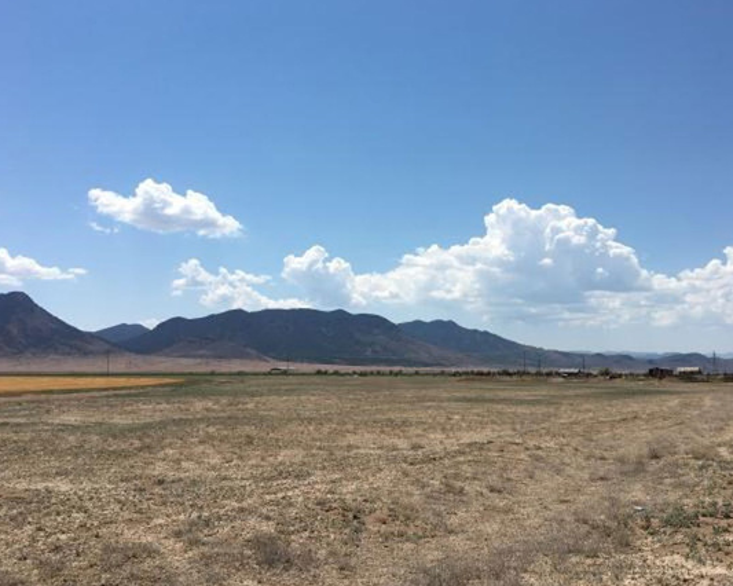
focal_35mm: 34
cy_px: 301
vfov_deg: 43.3
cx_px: 426
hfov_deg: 52.6
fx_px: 737
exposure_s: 1/3205
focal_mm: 4.15
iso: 25
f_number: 2.2
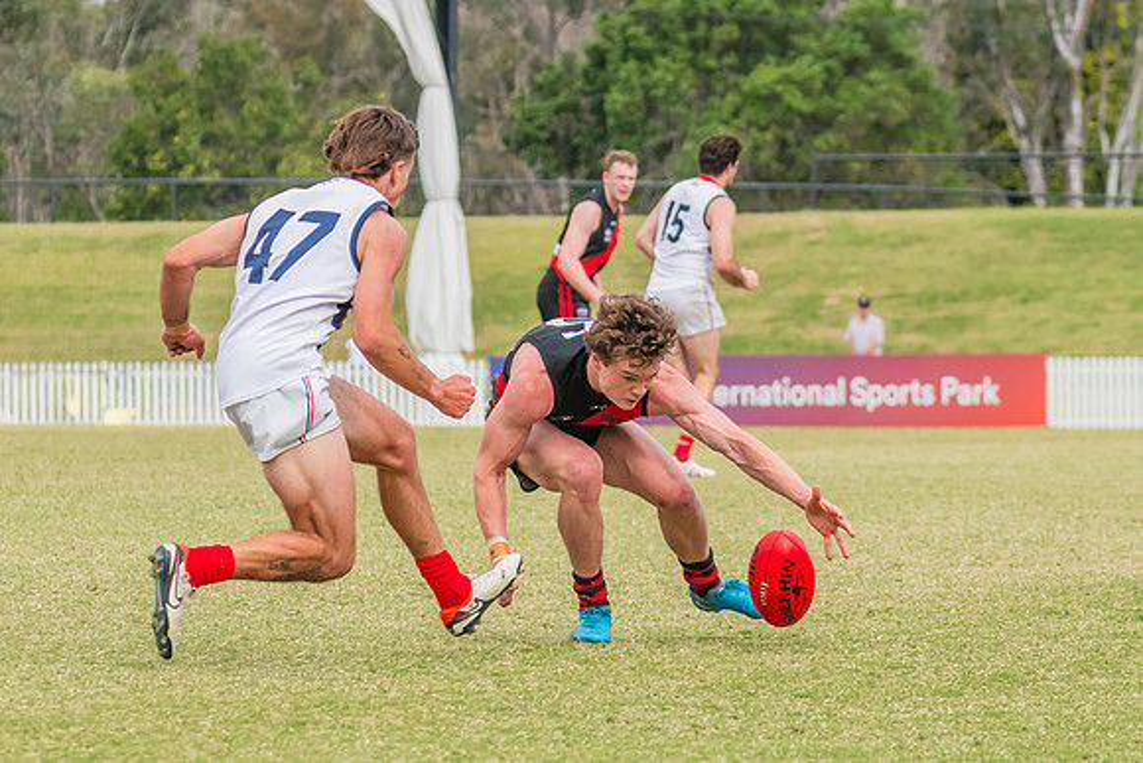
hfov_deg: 6.6
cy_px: 325
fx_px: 9972
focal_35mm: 314
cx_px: 684
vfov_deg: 4.4
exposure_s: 1/1250
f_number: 7.1
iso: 800
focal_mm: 170
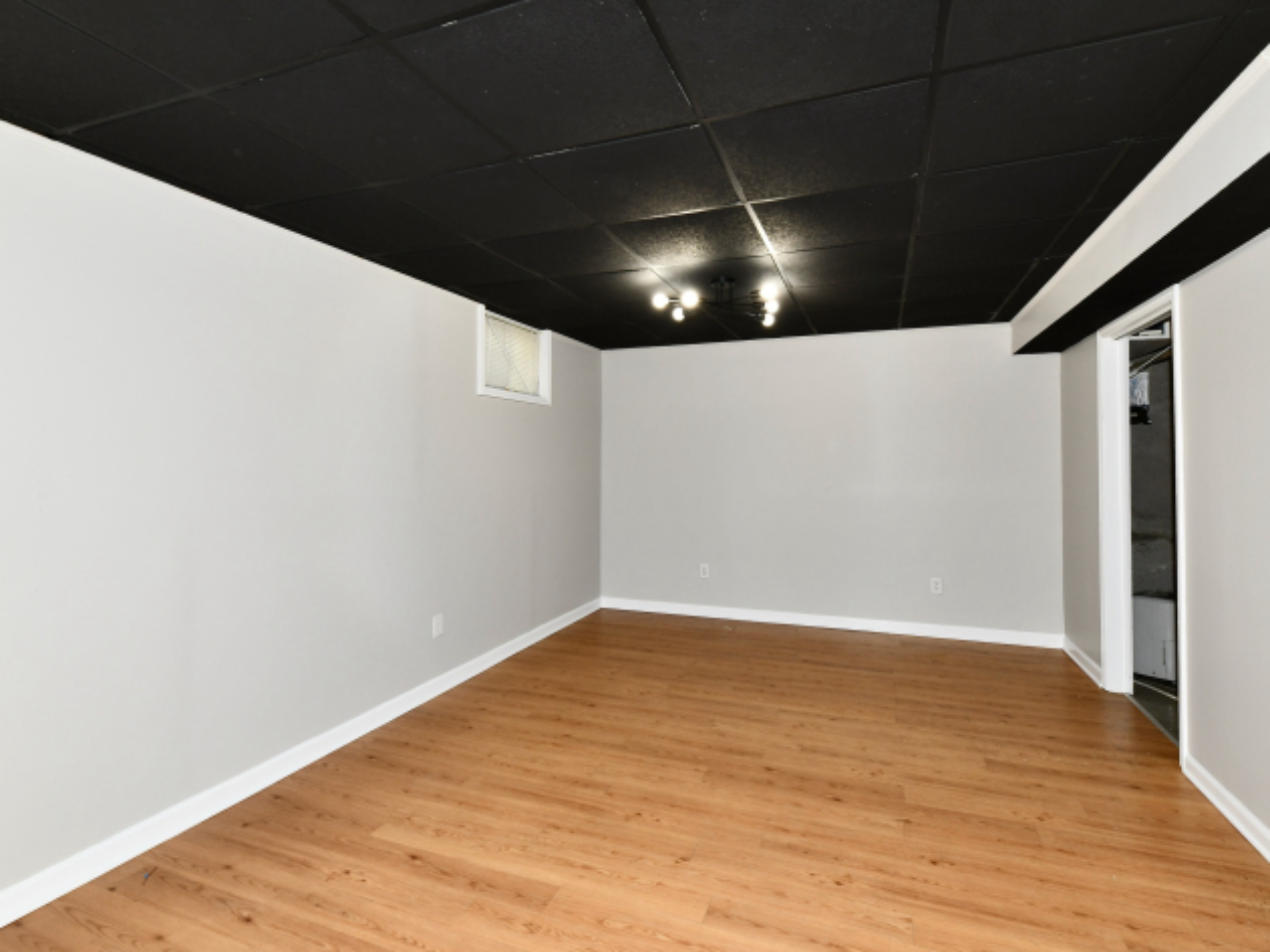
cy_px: 465
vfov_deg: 78.1
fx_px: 587
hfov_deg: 94.5
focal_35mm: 16
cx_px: 638
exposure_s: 1/60
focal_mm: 14
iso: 640
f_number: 6.3
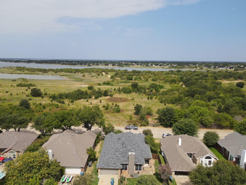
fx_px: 171
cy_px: 92
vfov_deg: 56.8
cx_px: 123
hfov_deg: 71.6
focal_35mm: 24
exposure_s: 1/800
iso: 100
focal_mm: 4.5
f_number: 2.8
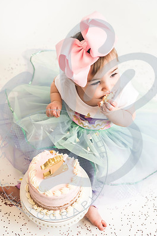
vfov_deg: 35.1
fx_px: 373
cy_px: 119
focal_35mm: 57
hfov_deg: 23.8
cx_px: 79
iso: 200
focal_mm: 50
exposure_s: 1/160
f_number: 2.8
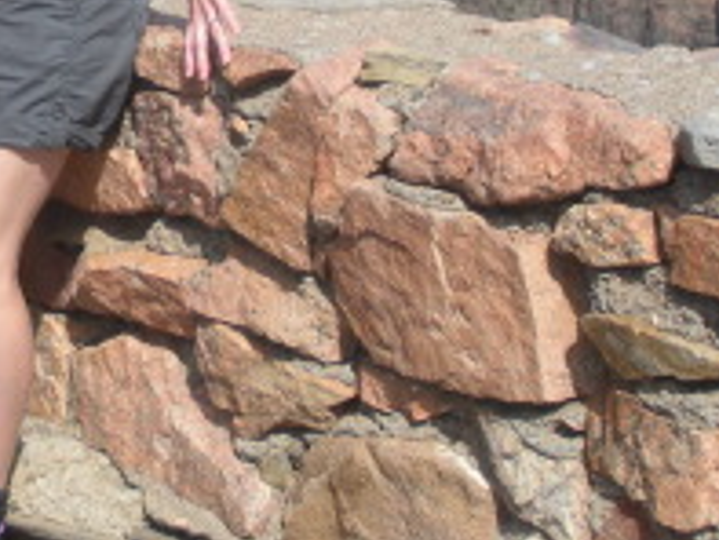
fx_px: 2432
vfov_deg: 12.5
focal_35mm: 117
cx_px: 131
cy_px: -40
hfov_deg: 16.7
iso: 64
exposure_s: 1/436
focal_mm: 6.3
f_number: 3.5
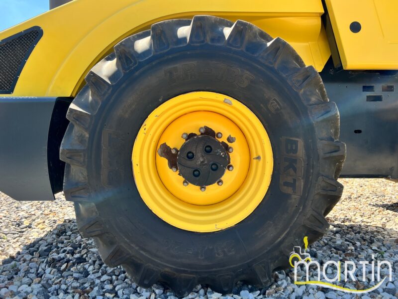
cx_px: 199
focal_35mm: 26
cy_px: 150
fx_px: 299
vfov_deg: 53.1
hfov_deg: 67.3
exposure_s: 1/1100
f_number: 1.5
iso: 50
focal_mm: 5.7
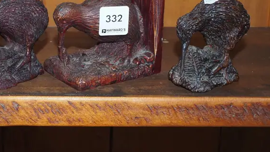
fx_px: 508
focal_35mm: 71
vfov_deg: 16.8
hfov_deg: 29.0
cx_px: 51
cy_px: 18
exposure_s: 1/60
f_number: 5.6
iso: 1000
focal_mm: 18
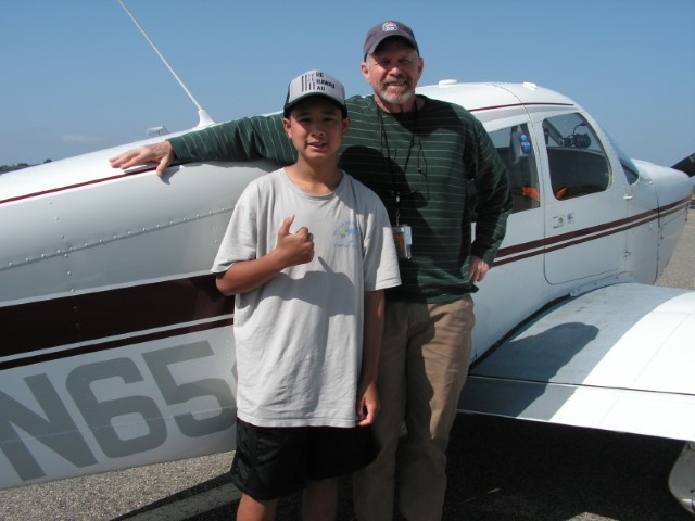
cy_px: 260
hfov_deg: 51.4
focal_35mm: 36
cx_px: 348
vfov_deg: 39.7
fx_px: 723
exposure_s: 1/500
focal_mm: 6
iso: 50
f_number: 4.8
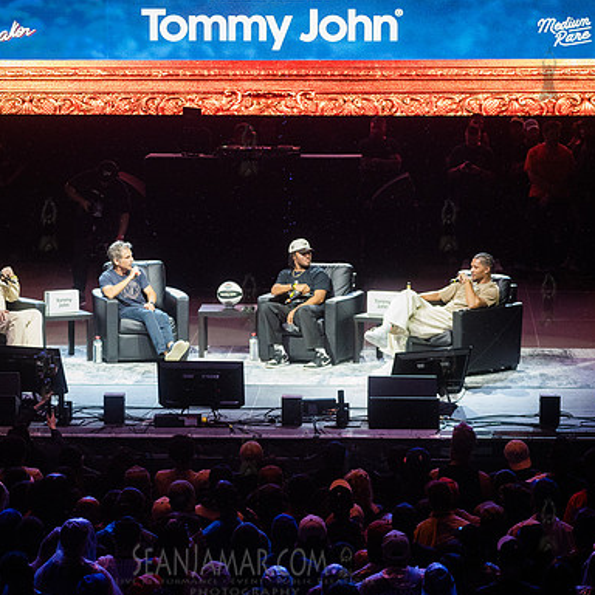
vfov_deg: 10.2
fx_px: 3325
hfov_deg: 10.2
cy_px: 316
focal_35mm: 171
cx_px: 237
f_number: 4.5
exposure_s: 1/1000
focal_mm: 125
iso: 5000
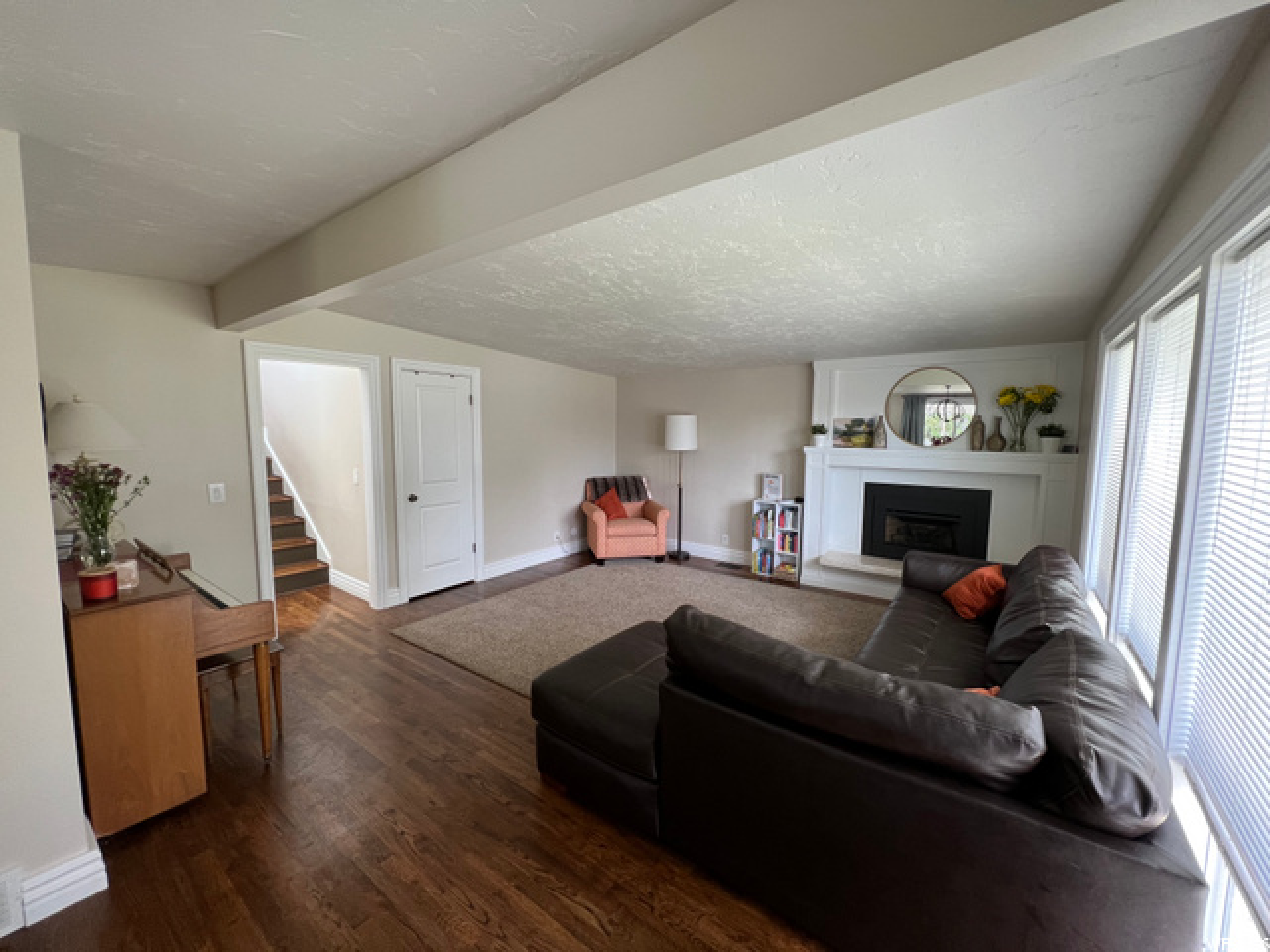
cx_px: 635
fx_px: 477
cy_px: 476
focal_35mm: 13
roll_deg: -0.4
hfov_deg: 106.2
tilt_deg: -5.5
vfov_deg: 89.9
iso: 125
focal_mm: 1.57
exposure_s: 1/99
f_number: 1.8
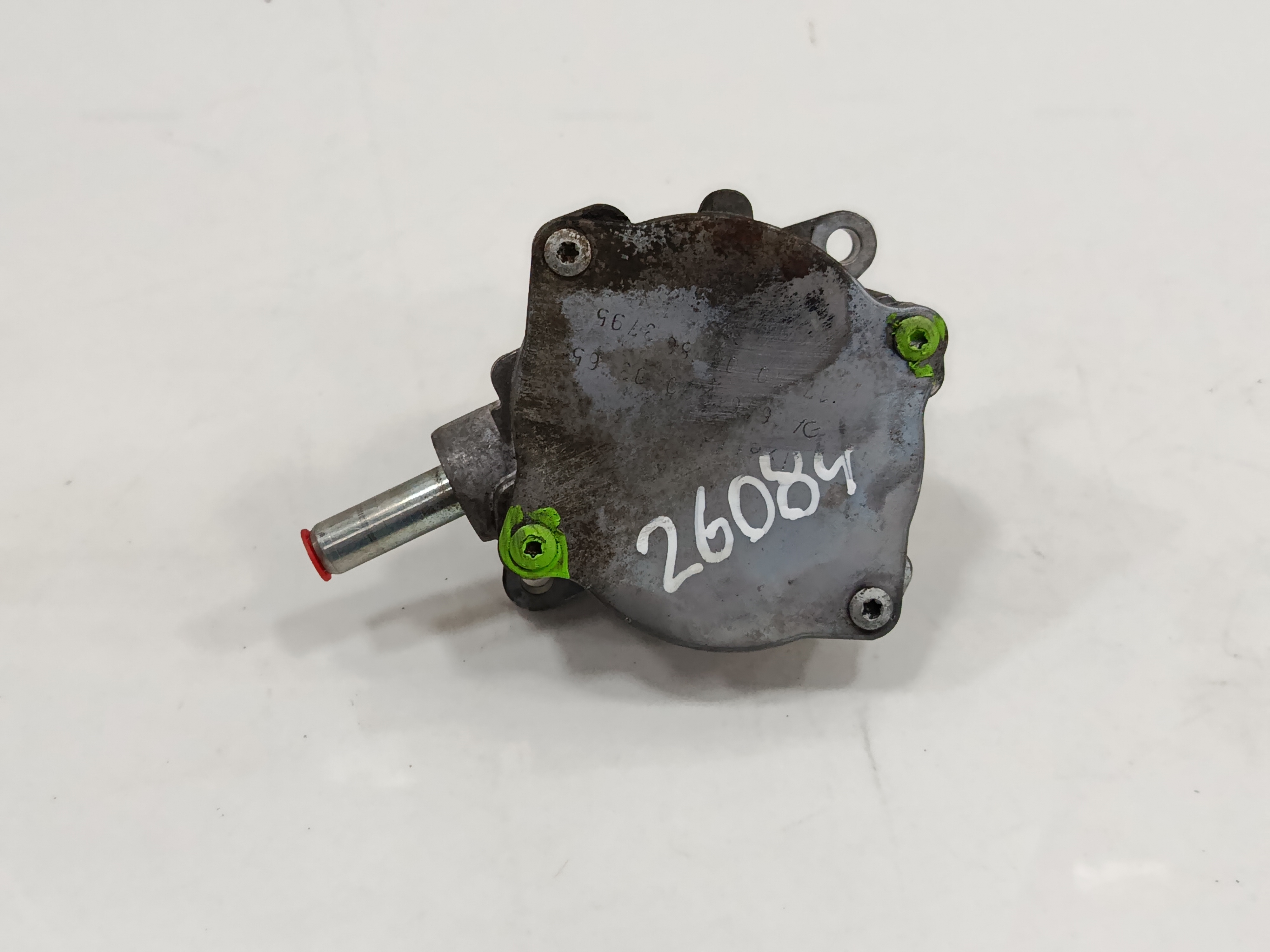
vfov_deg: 36.0
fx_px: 1468
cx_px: 635
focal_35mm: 40
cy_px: 476
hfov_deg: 46.8
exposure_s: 1/100
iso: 843
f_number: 1.7
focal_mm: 5.24
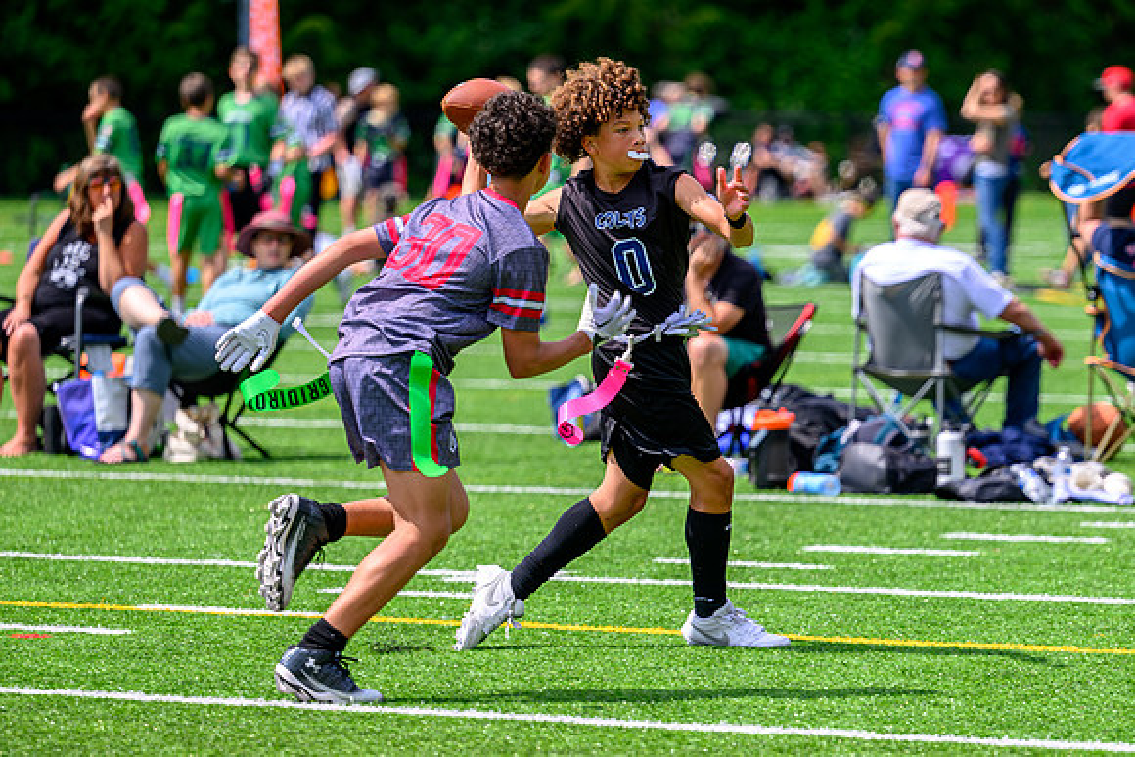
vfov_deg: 5.6
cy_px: 376
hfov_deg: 8.4
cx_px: 685
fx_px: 7771
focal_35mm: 246
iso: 64
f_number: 3.2
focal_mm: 170
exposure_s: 1/800
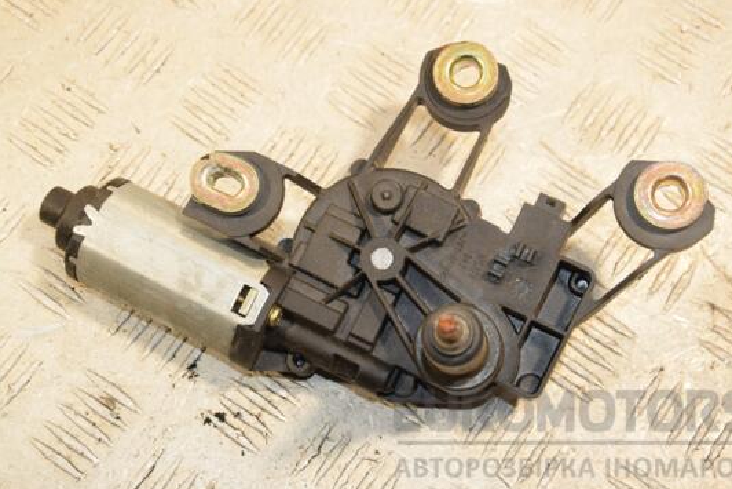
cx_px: 367
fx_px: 1444
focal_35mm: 71
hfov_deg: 28.4
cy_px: 227
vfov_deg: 19.2
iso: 800
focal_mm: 42
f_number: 7.1
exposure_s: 1/200
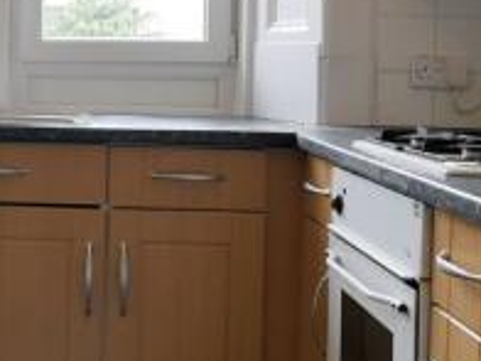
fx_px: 1014
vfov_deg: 20.1
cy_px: 102
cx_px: -44
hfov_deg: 24.9
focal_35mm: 73
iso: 250
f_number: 4
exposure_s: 1/60
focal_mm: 7
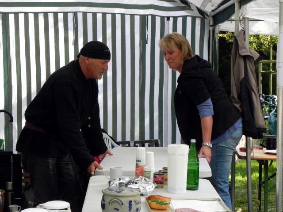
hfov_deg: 20.7
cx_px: 142
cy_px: 106
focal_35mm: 95
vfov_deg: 15.6
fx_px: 777
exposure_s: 1/150
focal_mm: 16.9
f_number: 4
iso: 160
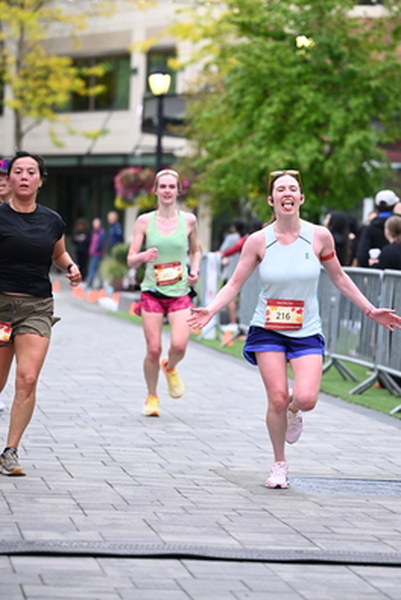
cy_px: 255
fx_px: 2668
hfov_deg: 8.6
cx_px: 270
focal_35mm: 160
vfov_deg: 12.8
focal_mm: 115
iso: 1000
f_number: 2.8
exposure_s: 1/1600
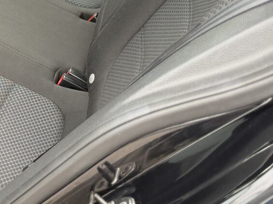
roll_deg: -4.1
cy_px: -17
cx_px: -63
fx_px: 646
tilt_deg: -24.5
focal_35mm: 82
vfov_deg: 17.4
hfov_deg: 21.9
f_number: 1.78
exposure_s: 1/121
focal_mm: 6.76
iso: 160
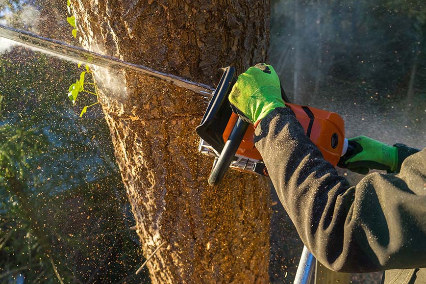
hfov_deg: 63.7
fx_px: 343
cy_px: 143
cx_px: 217
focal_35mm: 29
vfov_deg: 44.9
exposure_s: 1/640
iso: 800
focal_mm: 28
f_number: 4.5
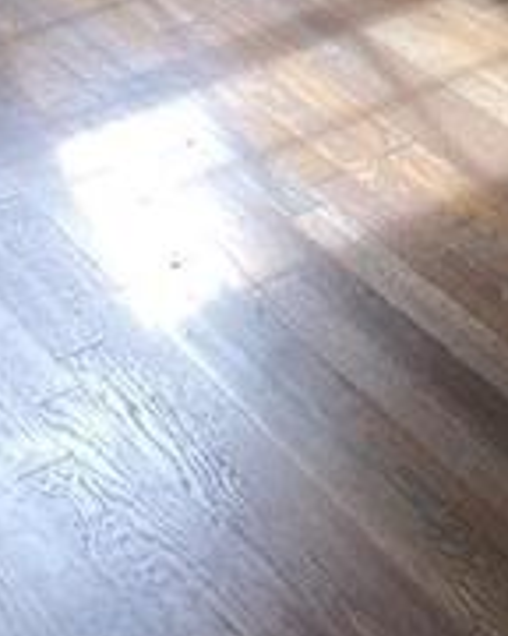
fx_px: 2030
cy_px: -576
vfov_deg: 15.0
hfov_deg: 13.5
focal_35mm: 108
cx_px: 751
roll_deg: -0.3
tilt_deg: -10.3
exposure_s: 1/120
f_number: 1.8
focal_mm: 4.25
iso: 32
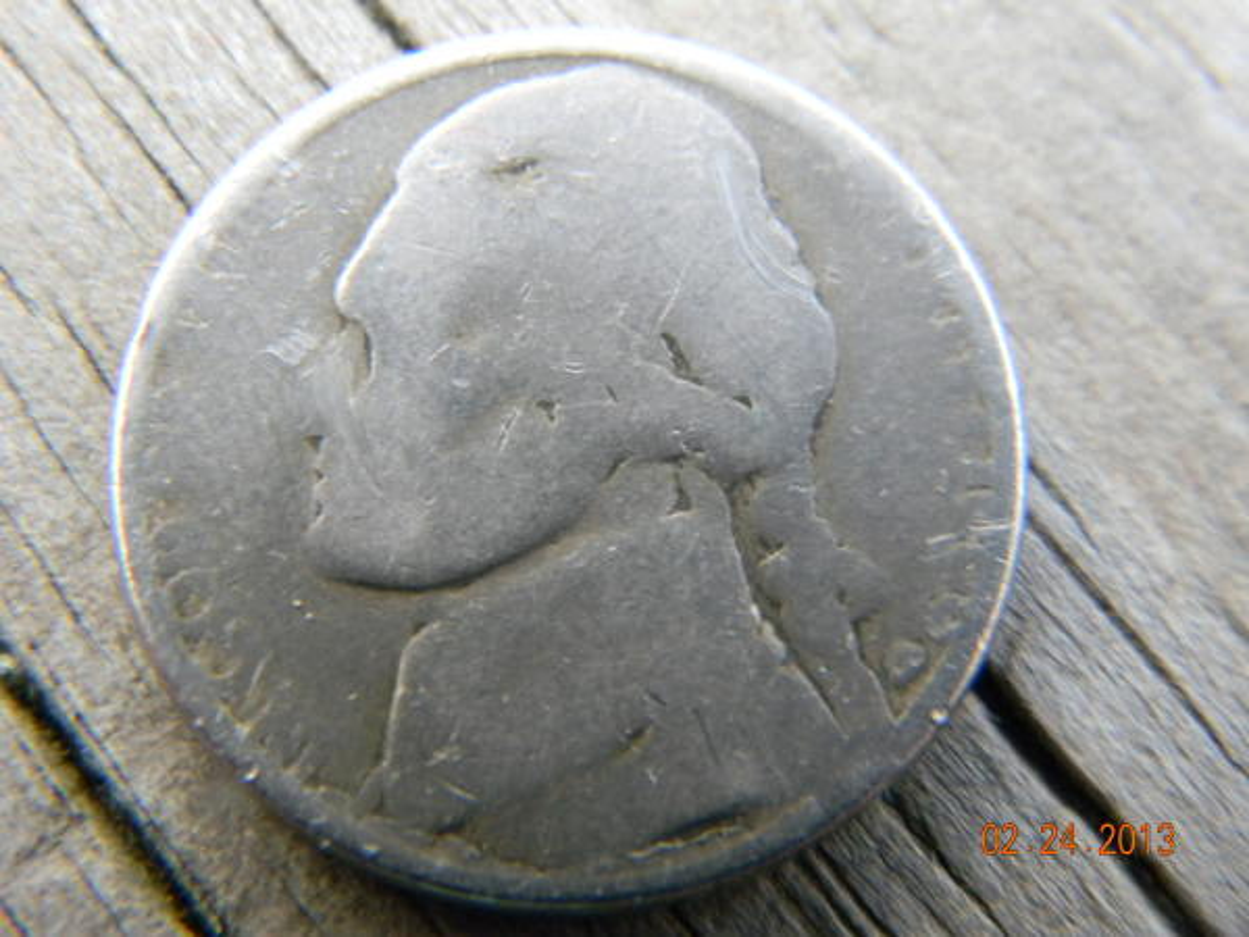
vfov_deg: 21.9
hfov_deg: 29.0
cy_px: 468
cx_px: 624
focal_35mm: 67
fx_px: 2417
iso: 400
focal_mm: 12.2
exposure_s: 1/22
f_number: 4.3
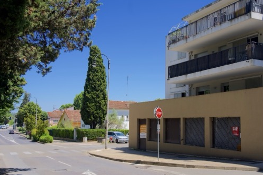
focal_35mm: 41
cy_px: 96
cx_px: 148
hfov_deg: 47.3
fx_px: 299
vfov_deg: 32.6
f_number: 5
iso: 100
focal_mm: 32
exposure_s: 1/400
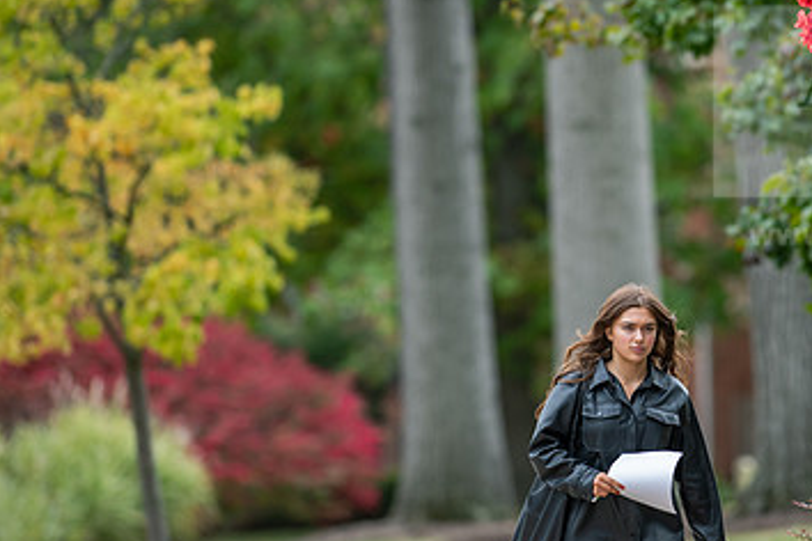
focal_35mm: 491
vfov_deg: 2.8
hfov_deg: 4.2
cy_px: 283
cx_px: 645
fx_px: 11074
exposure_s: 1/320
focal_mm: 300
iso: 160
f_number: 3.5
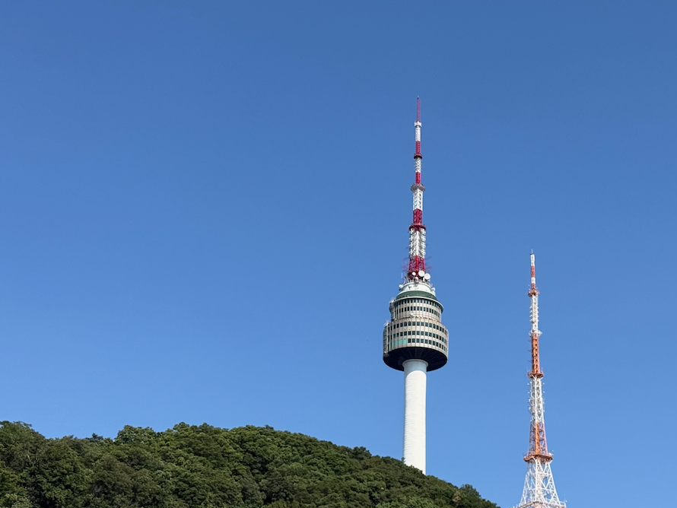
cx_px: 450
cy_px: 322
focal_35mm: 69
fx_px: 1350
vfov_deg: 21.3
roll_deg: -0.4
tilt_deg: +25.3
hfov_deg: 28.0
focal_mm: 6.76
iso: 64
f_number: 1.78
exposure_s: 1/4587
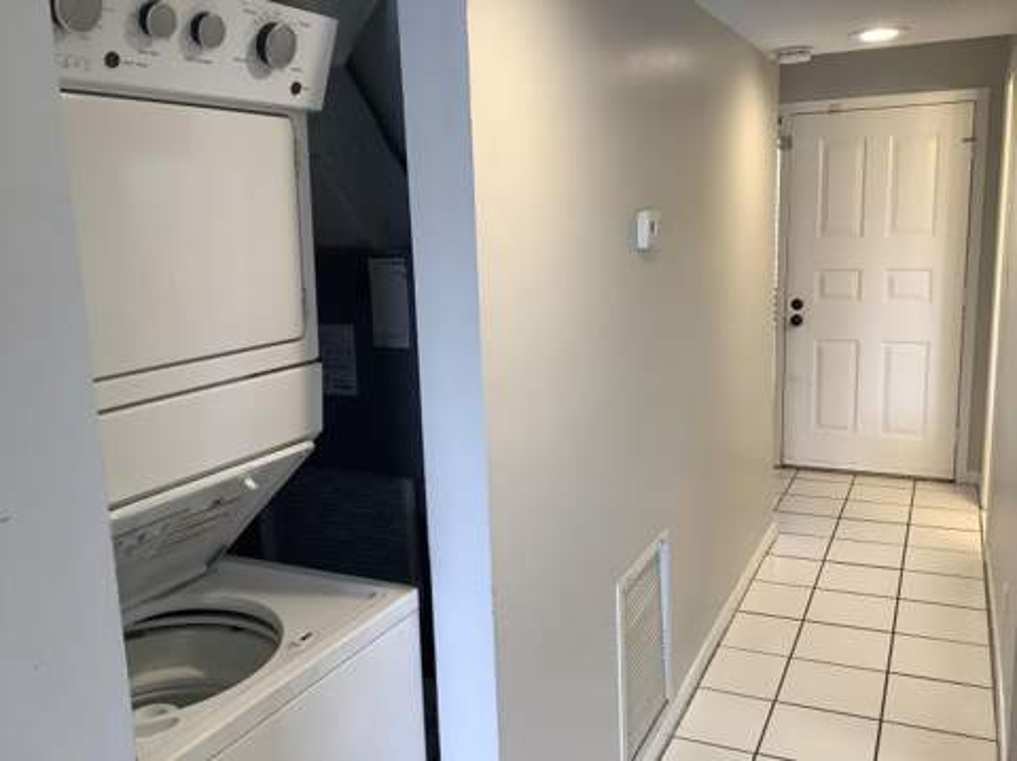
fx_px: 910
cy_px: 380
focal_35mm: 31
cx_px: 508
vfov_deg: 45.4
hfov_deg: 58.4
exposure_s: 1/60
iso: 100
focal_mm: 3.3
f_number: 2.4
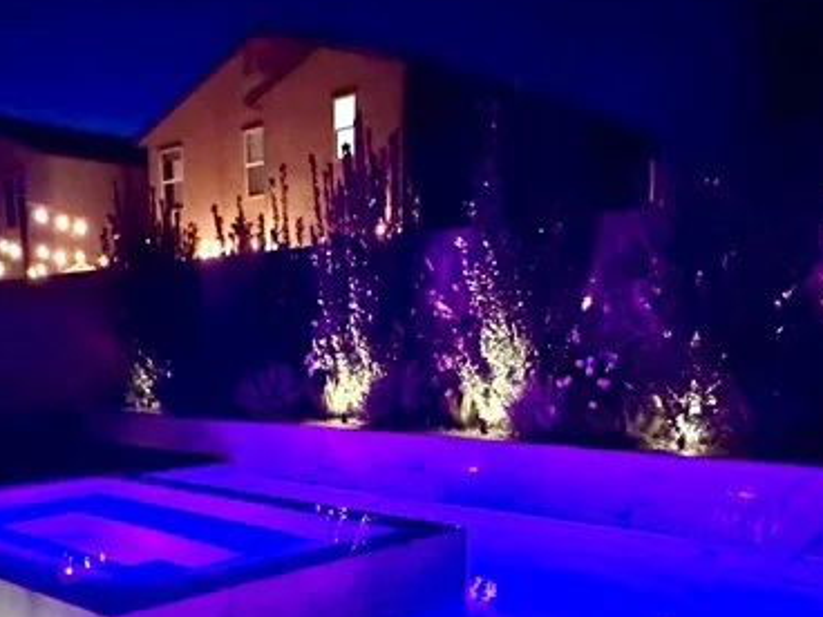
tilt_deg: -15.2
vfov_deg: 34.4
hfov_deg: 47.5
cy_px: 575
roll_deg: +0.9
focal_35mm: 39
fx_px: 927
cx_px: 318
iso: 3200
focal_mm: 2.22
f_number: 2.2
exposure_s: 1/21
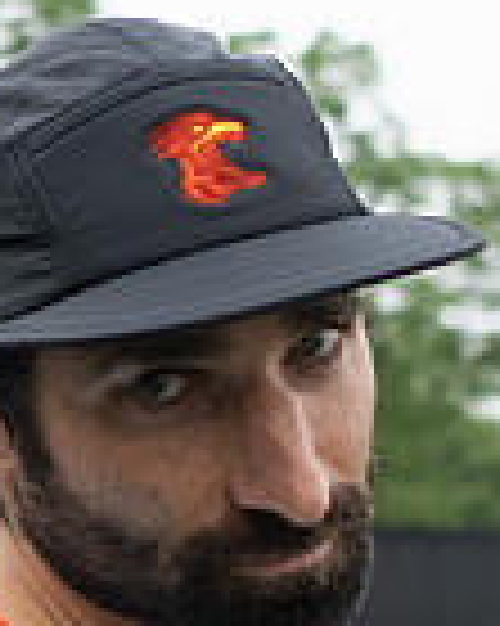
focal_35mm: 197
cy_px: 356
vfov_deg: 9.8
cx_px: 9
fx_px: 3648
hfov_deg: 7.8
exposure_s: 1/1250
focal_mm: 23
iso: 400
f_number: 2.5
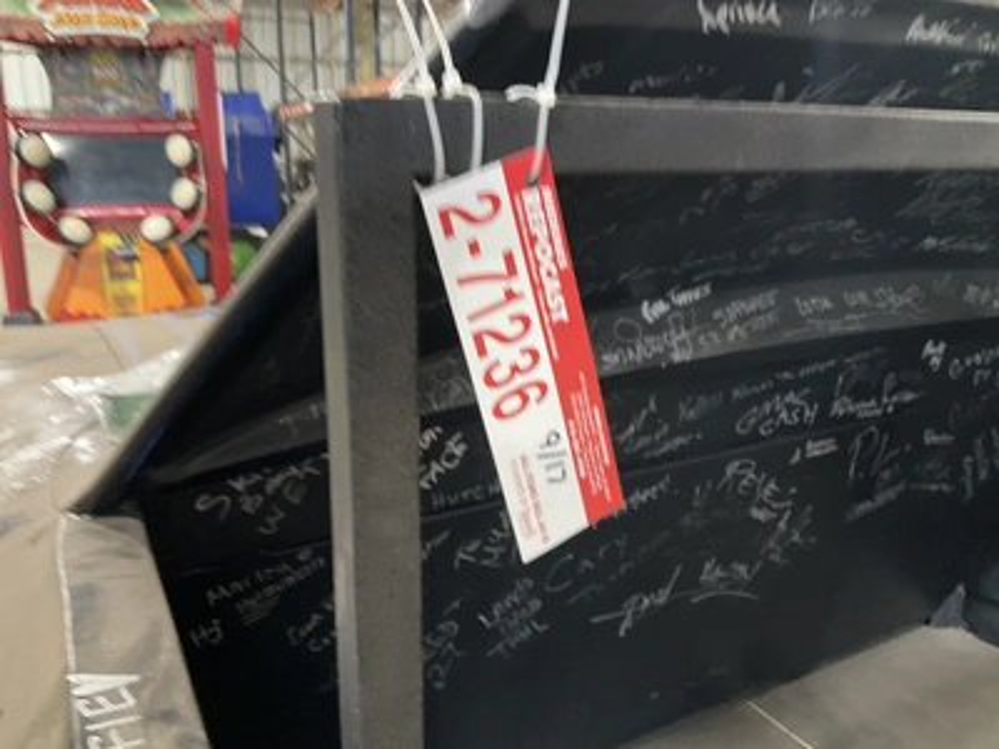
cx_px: 500
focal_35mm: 29
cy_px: 374
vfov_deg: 48.2
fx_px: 837
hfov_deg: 61.7
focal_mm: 3
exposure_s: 1/37
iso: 320
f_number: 1.8
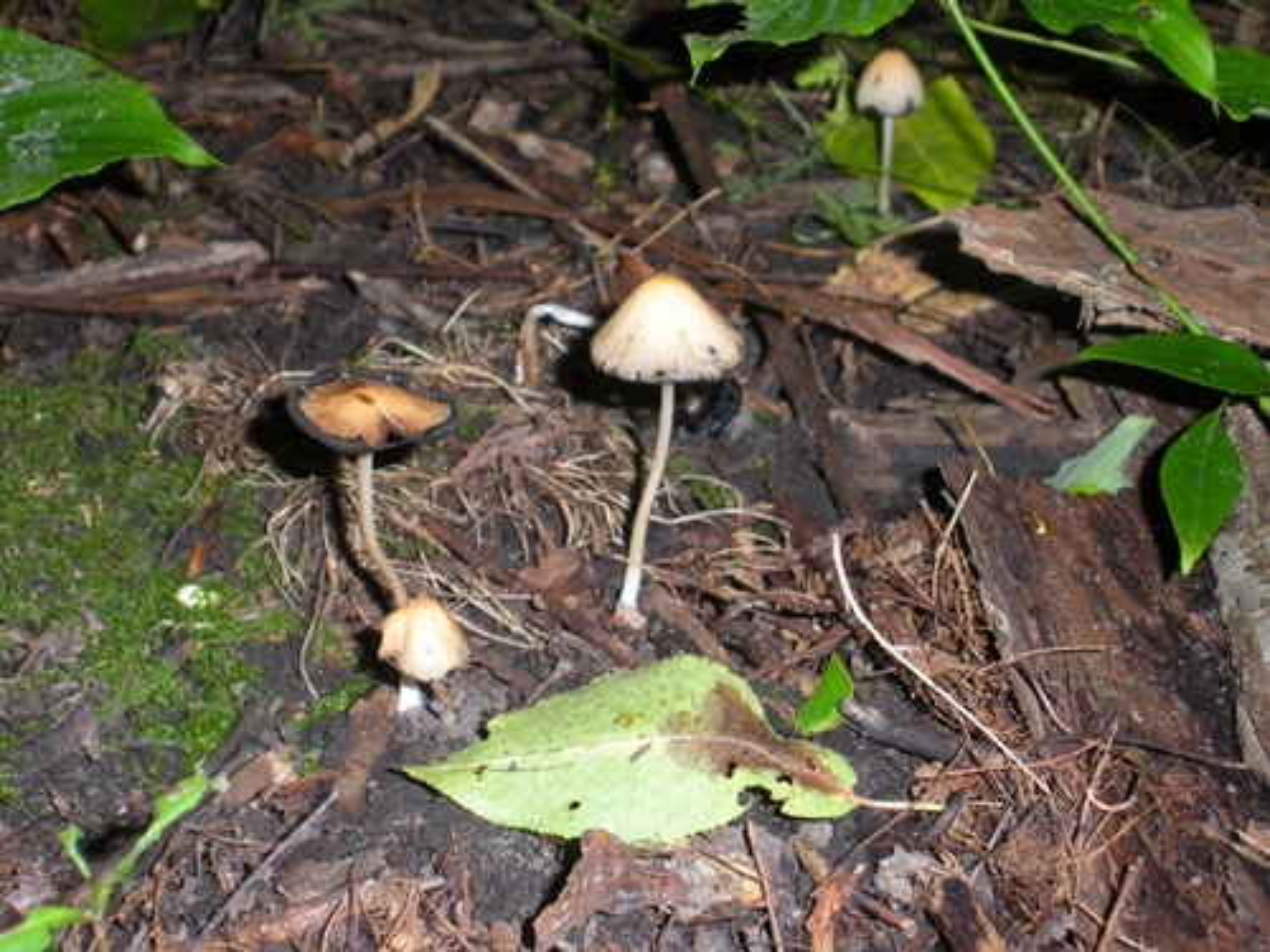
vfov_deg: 22.9
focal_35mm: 64
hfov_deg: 30.3
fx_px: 2348
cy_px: 476
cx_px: 635
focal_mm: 11.2
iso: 78
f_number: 4.6
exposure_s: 1/125
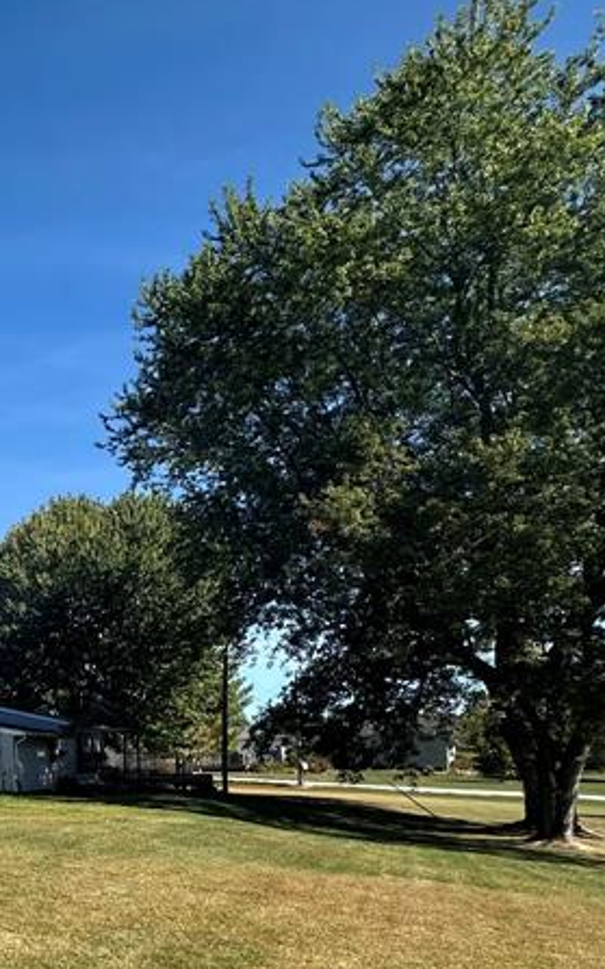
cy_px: 715
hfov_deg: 27.3
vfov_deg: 54.3
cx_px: -278
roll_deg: -0.1
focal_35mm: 34
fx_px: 898
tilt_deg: +4.7
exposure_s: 1/1473
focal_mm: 2.22
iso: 40
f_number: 2.2
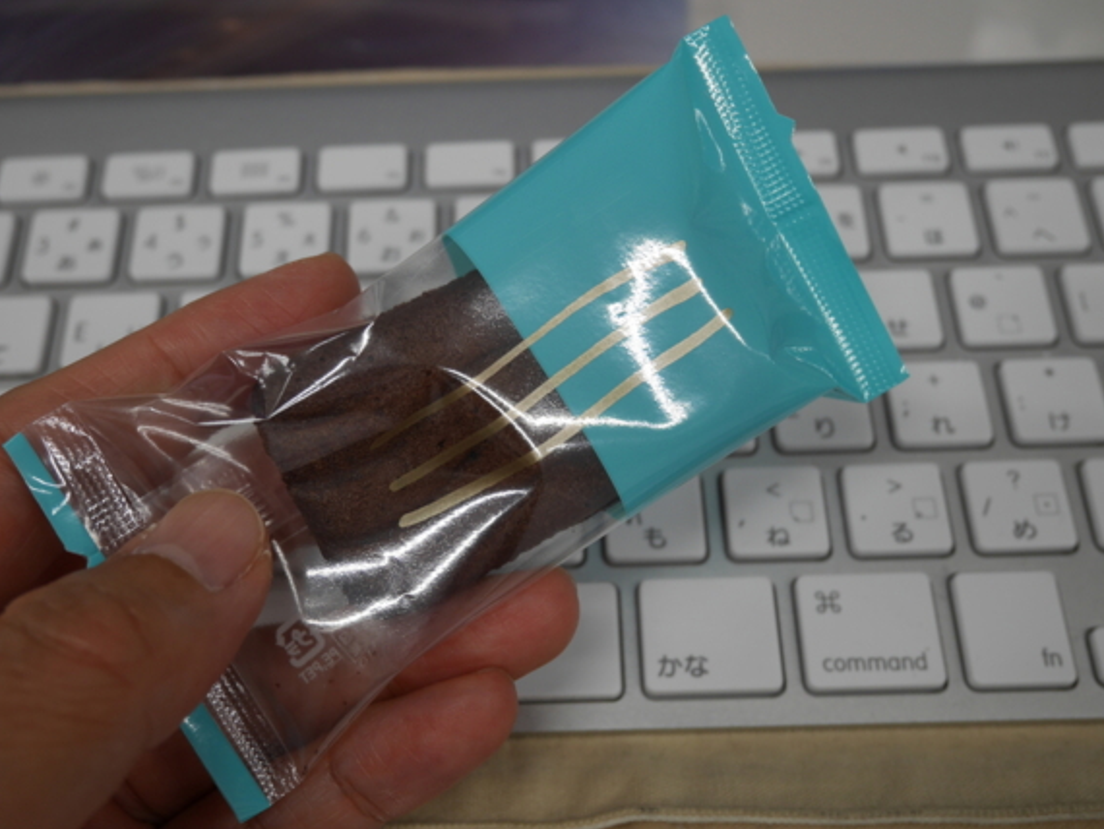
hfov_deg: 46.8
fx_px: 1276
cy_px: 417
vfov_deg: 36.0
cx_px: 529
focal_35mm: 40
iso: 200
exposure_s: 1/80
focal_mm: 19
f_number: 4.3
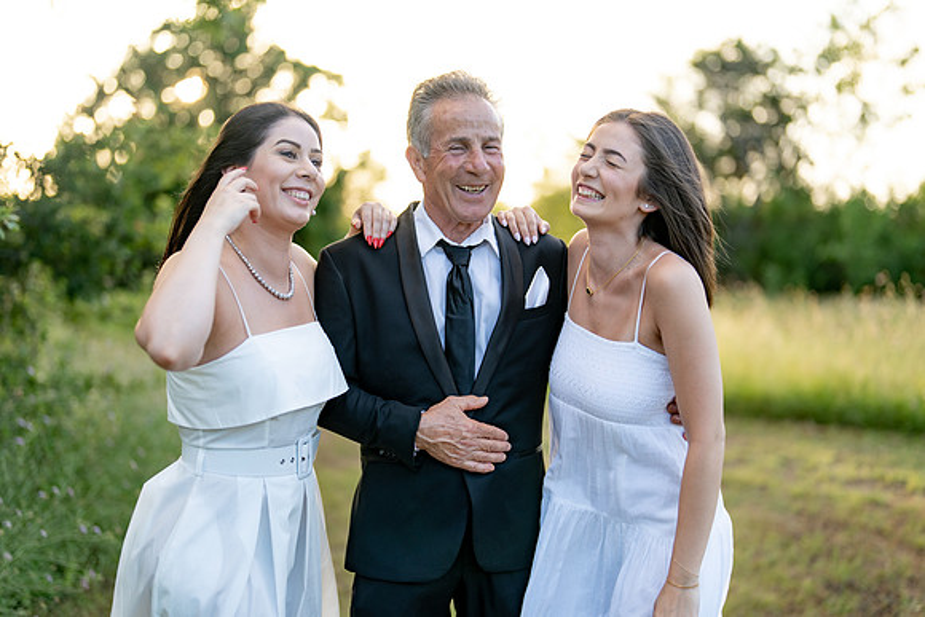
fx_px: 1285
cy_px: 308
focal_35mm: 50
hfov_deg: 39.6
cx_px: 462
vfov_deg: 27.0
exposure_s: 1/800
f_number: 1.2
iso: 100
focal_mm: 50
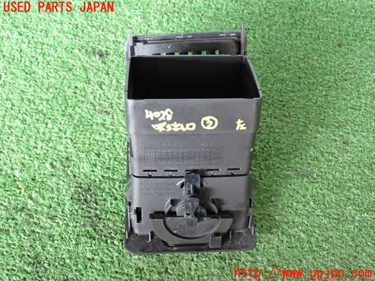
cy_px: 140
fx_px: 477
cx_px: 188
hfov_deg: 42.9
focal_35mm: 44
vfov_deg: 32.9
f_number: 2.9
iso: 500
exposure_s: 1/40
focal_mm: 7.84
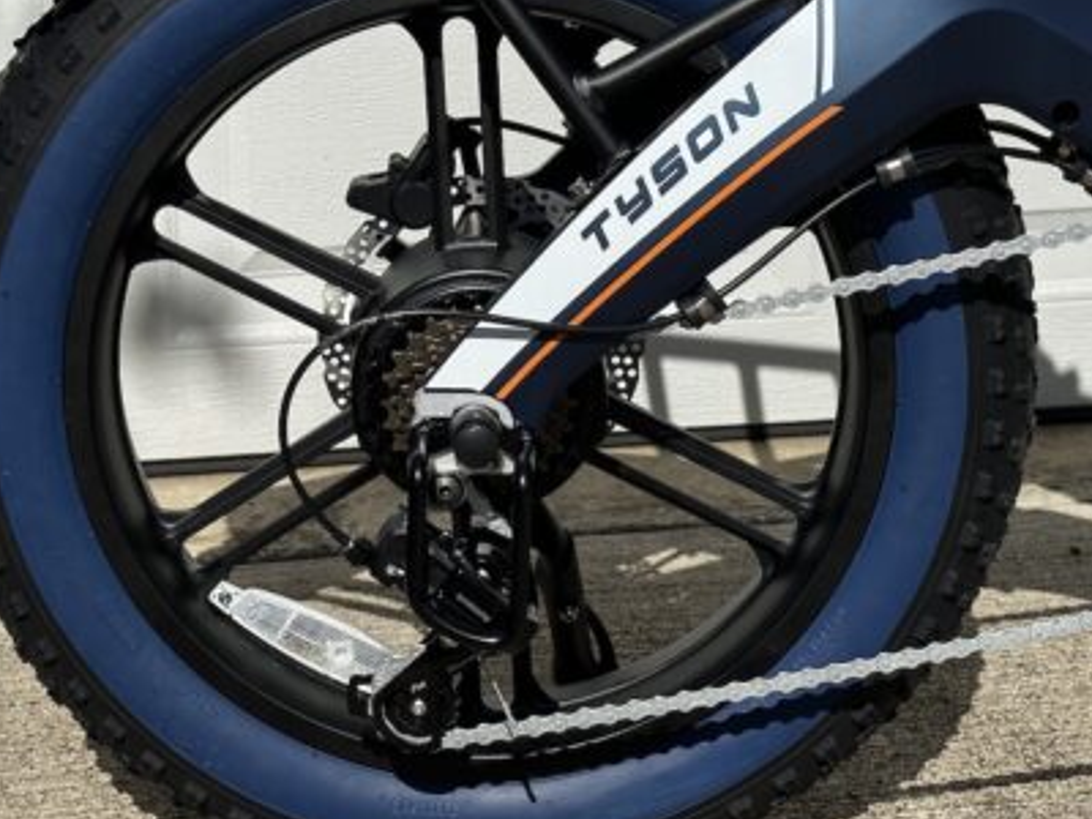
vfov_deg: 18.8
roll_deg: +1.1
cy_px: 246
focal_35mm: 78
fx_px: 2461
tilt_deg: -15.4
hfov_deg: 25.0
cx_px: 494
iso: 64
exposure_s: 1/8929
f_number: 1.78
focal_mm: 6.86
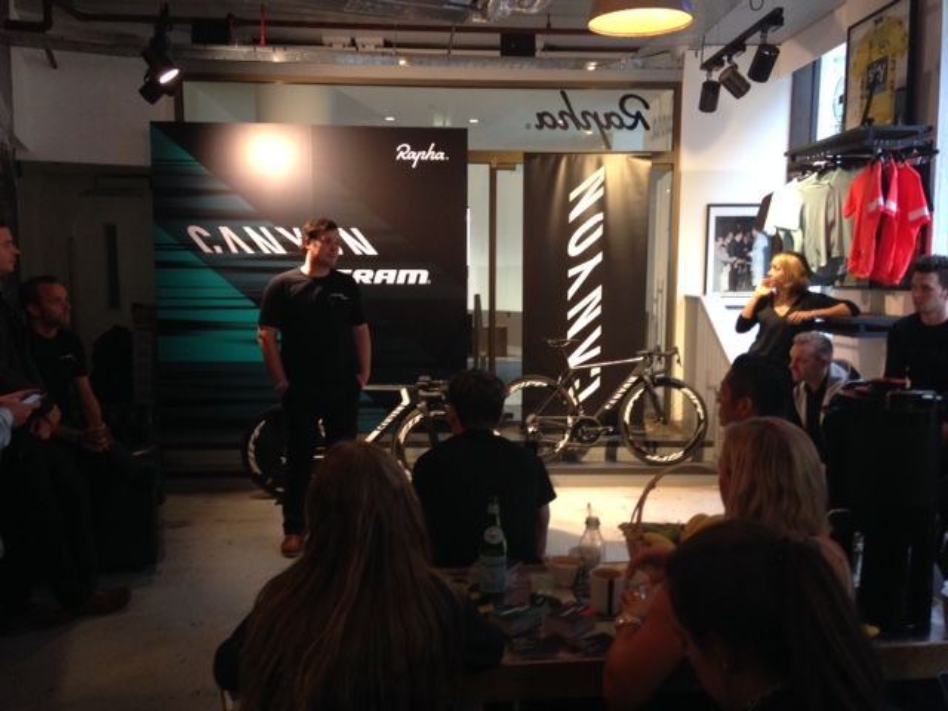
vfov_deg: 42.9
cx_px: 474
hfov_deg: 55.4
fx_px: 904
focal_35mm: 33
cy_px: 356
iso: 160
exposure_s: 1/20
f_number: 2.4
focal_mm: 4.12
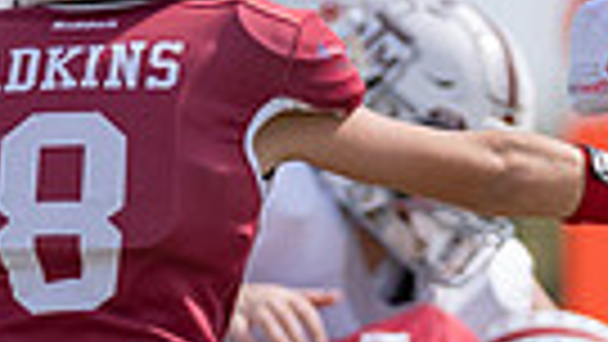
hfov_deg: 2.0
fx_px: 17625
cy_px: 335
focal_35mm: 1093
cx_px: -102
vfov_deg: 1.1
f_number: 3.2
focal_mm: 167
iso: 100
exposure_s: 1/1250
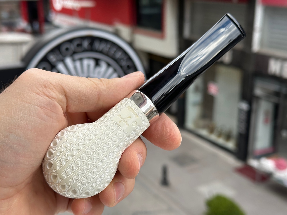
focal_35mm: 48
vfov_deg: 30.3
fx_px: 398
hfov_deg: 39.7
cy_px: 108
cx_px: 144
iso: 64
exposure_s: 1/409
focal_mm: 6.86
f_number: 1.78
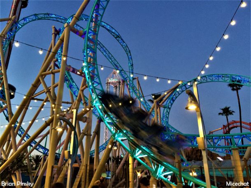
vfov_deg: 48.3
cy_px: 94
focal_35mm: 29
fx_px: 210
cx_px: 126
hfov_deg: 61.6
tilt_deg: +21.3
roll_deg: -2.0
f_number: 2.2
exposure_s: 1/30
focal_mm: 4.15
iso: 200
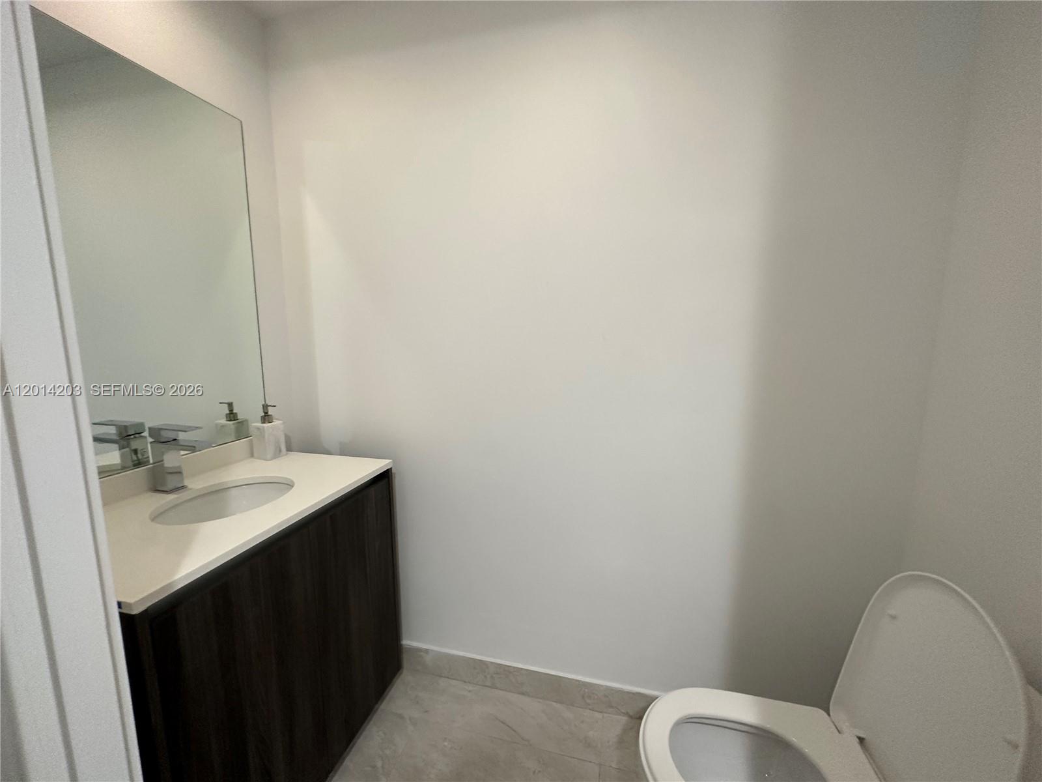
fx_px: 421
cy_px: 391
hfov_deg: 102.1
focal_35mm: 14
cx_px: 521
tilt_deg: -6.4
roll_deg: -0.6
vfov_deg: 85.7
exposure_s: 1/60
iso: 160
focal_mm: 2.22
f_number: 2.2
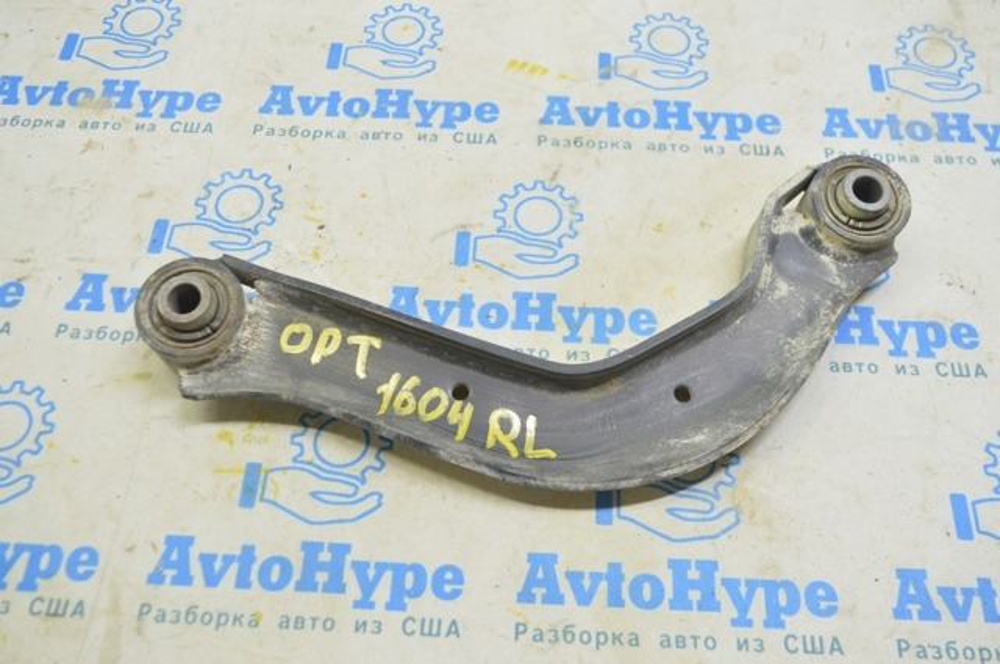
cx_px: 500
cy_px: 332
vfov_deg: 38.3
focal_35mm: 34
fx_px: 957
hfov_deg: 55.2
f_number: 5.6
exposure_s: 1/20
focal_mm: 23
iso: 400
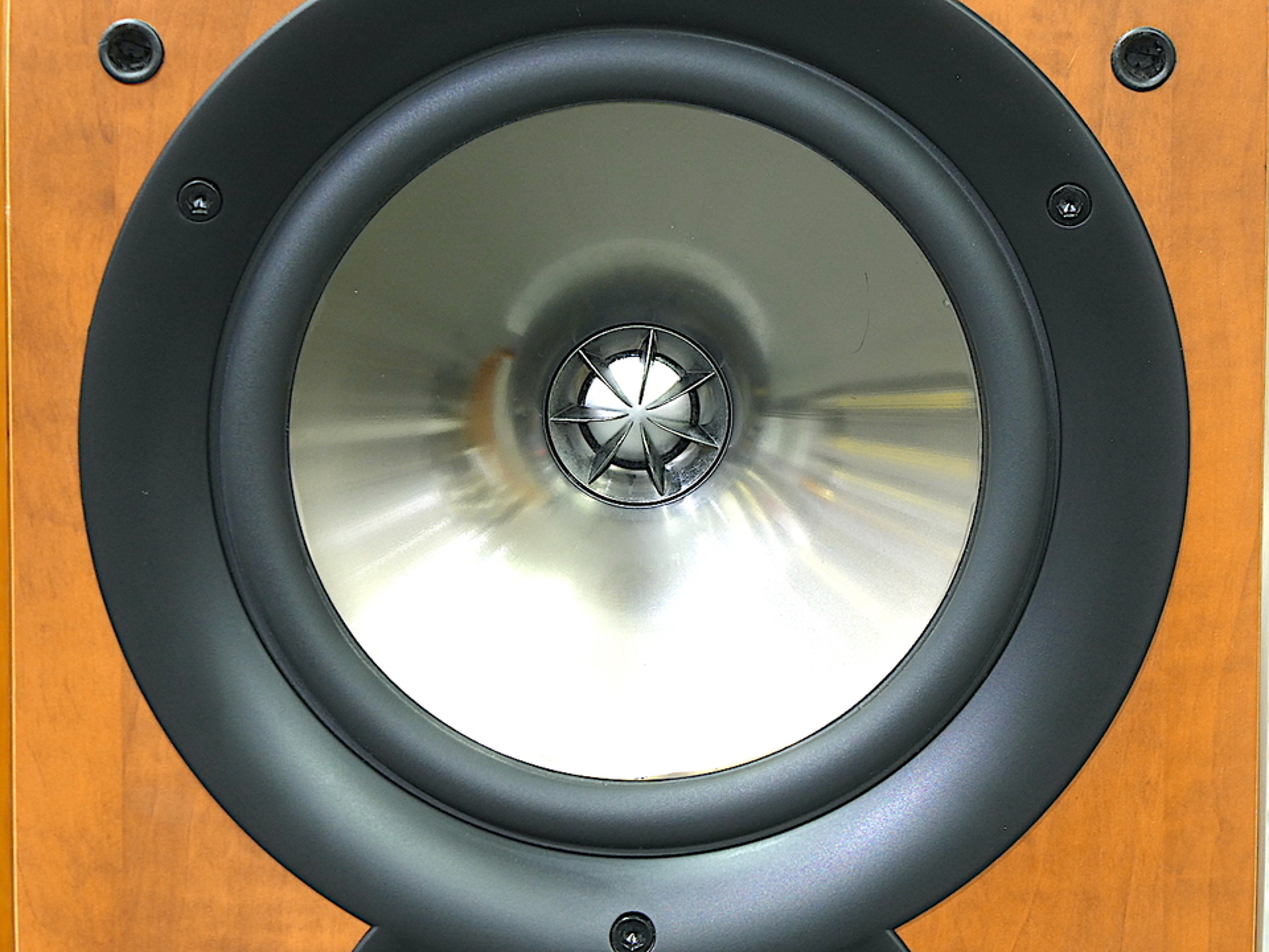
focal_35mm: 200
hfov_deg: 9.9
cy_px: 476
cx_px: 634
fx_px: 7332
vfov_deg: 7.4
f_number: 5.6
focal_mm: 35.8
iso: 100
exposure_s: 1.6
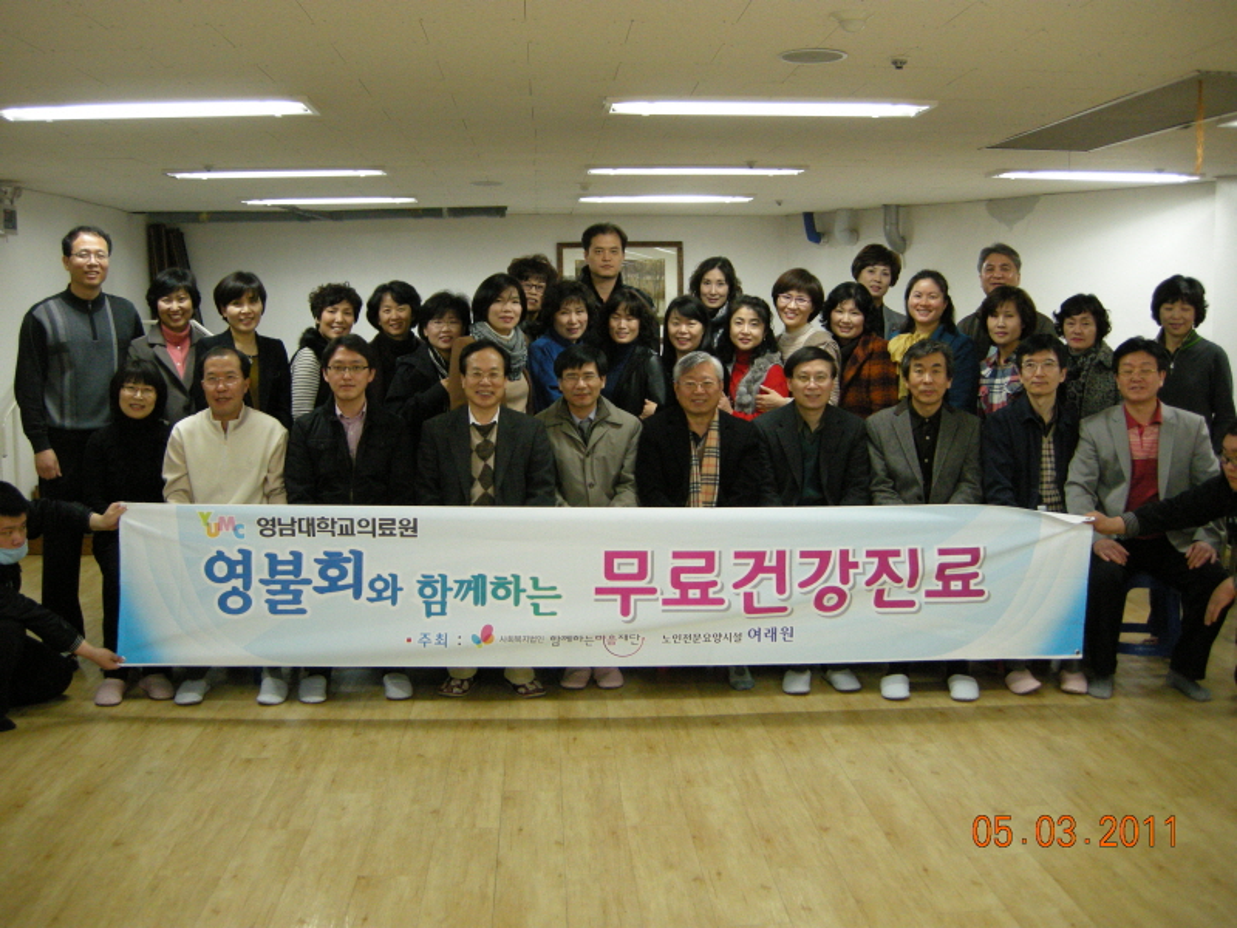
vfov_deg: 40.7
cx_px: 618
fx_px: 1251
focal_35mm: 35
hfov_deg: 52.6
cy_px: 464
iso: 358
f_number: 2.7
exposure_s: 1/60
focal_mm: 7.5
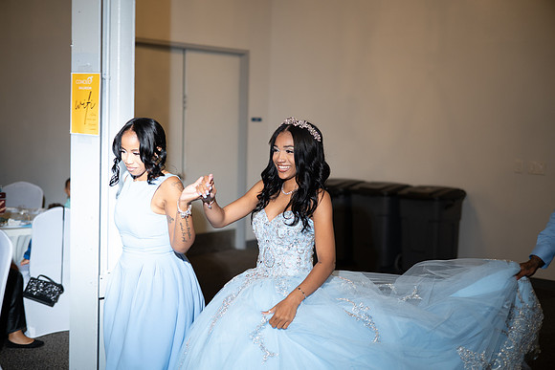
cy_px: 185
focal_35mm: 52
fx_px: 802
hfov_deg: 38.2
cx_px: 278
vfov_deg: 26.0
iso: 800
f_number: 1.8
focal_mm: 50
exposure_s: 1/125
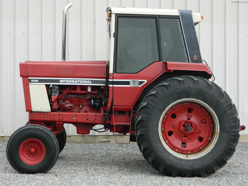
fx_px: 602
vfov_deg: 17.6
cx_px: 124
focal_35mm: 84
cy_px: 93
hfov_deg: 23.3
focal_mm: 15.1
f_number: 4.2
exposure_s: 1/80
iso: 80
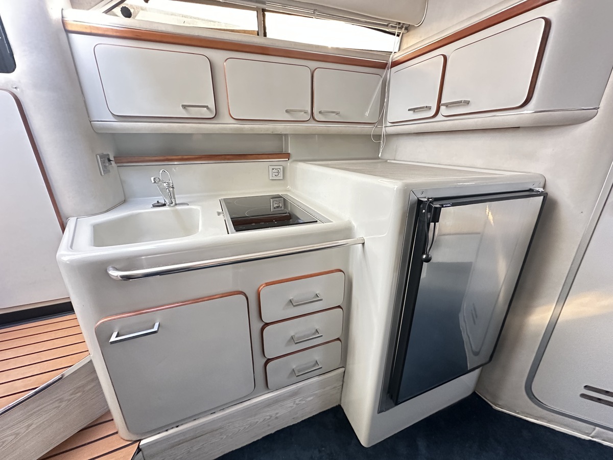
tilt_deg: -19.3
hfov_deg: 102.1
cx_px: 306
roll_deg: -1.6
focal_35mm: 14
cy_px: 230
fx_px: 248
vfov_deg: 85.7
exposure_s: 1/60
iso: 800
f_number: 2.2
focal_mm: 2.22
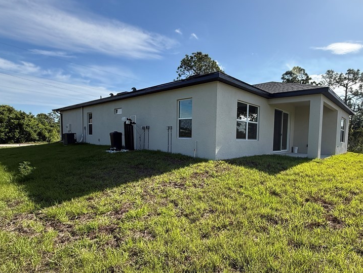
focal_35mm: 20
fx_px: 210
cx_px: 222
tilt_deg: -3.8
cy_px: 149
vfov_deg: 65.9
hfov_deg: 80.5
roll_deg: -1.5
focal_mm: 2.22
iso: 64
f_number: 2.2
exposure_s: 1/1339
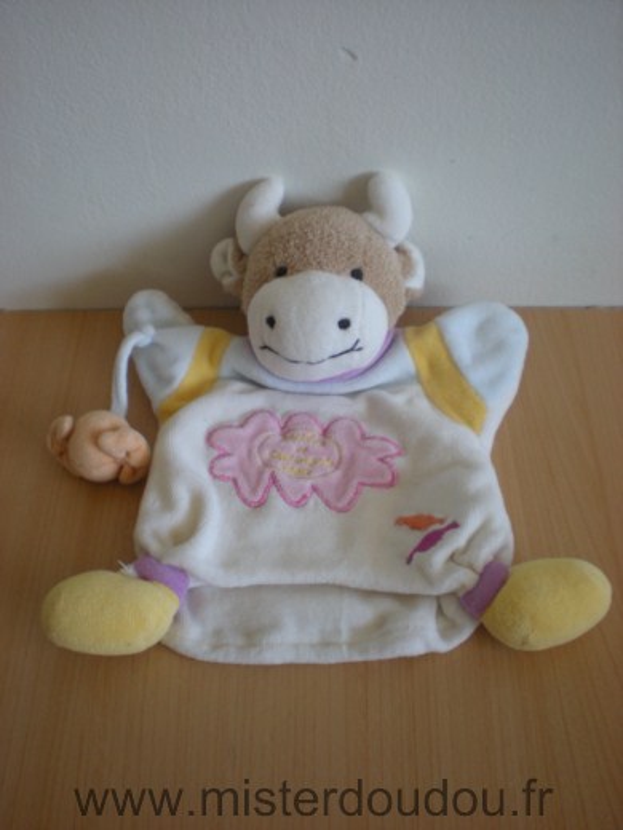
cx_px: 312
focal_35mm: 38
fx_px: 912
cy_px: 415
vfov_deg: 49.0
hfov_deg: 37.7
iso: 140
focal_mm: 6.3
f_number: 3.1
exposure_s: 1/60.1
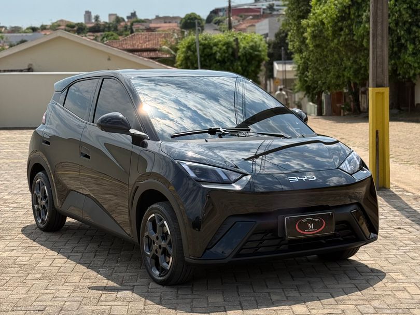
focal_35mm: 48
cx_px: 210
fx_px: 583
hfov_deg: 39.6
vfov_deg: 30.3
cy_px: 158
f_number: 1.78
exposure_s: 1/4329
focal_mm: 6.76
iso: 100
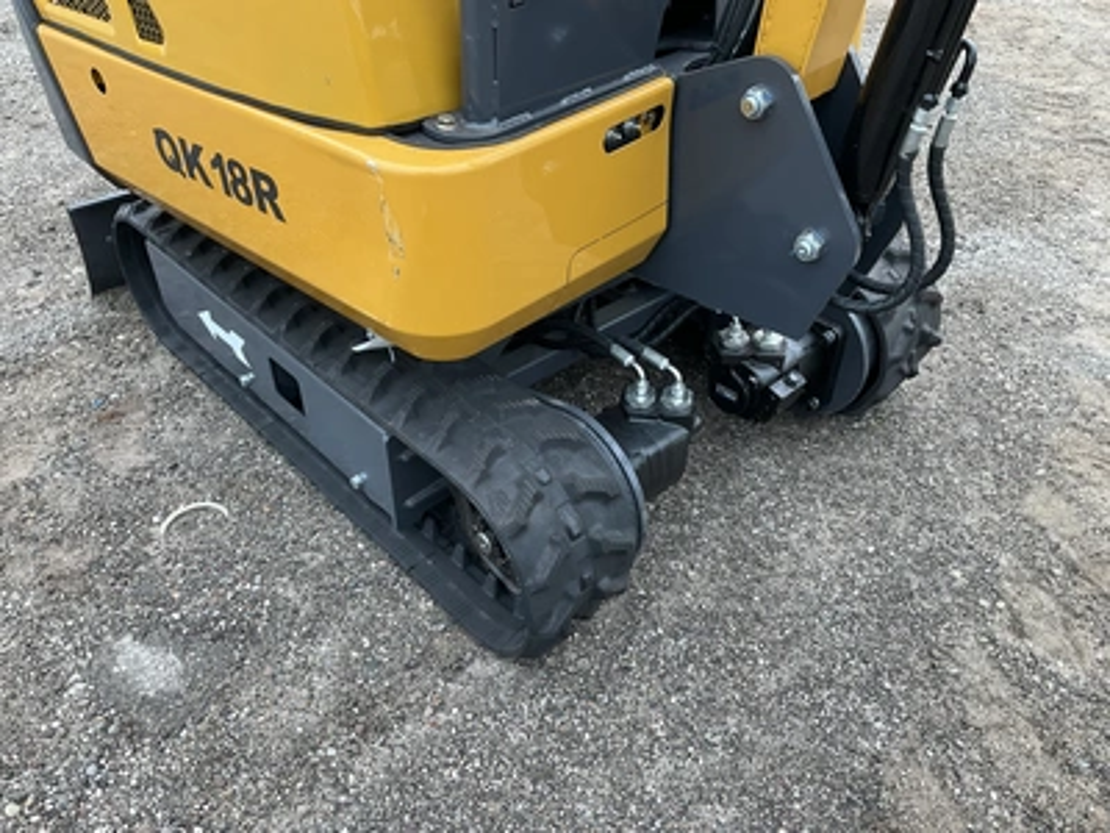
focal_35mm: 29
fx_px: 930
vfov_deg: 48.2
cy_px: 416
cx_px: 555
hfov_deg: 61.7
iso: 40
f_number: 1.8
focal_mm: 3
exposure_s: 1/122
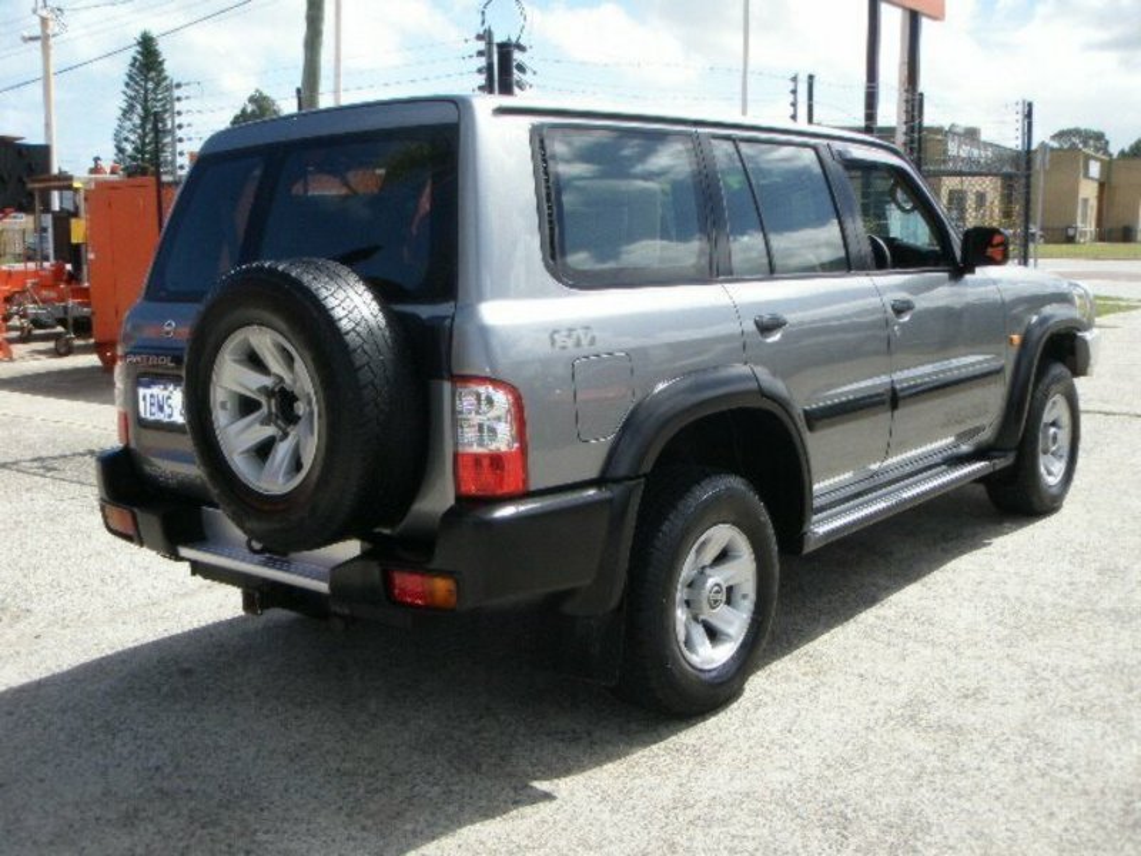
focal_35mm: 38
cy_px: 428
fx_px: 1253
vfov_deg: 37.7
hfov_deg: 49.0
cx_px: 570
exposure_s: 1/250
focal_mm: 6.7
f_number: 4.5
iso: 50
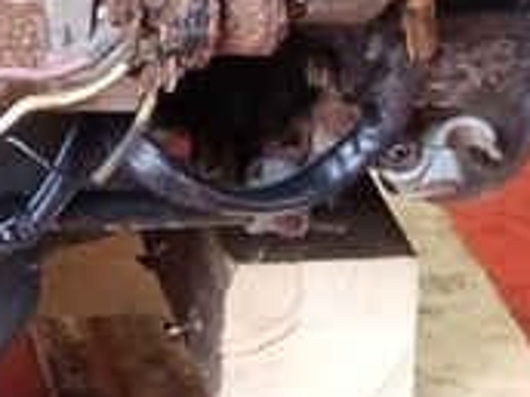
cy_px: -566
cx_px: -357
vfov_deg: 7.2
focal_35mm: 195
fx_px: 2986
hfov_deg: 9.7
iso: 277
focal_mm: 3.43
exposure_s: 1/25
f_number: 2.2
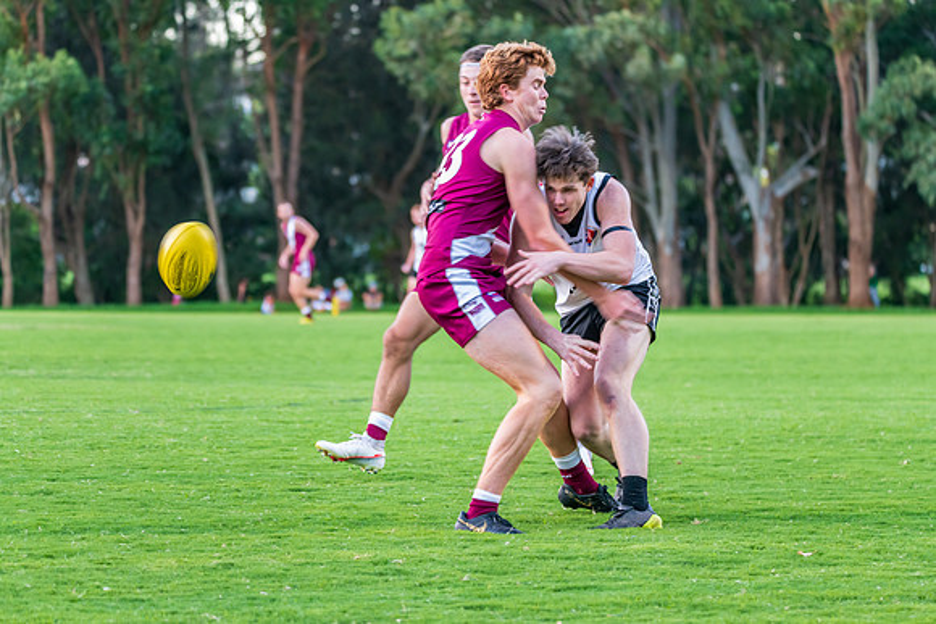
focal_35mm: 150
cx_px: 468
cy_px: 312
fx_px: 3901
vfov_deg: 9.2
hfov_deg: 13.7
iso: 1600
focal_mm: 150
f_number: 5.6
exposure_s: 1/160
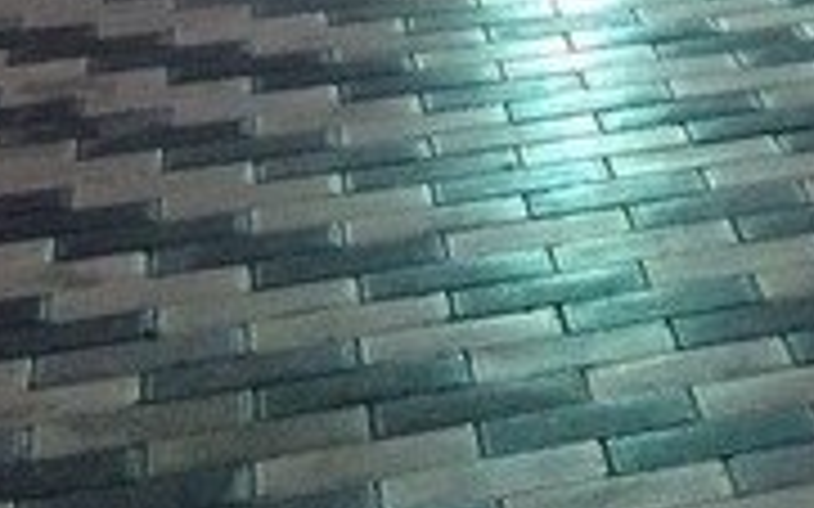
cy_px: -573
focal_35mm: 112
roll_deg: +1.0
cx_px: 1093
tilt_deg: -6.8
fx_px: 2484
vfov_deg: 10.5
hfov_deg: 17.3
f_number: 2.2
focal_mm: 4.15
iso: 320
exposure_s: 1/33
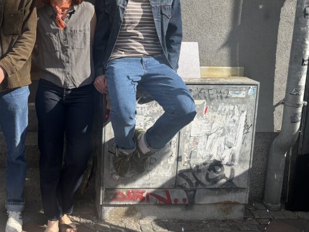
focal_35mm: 44
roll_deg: -1.6
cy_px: 63
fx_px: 393
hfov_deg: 41.0
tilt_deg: -9.7
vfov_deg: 32.4
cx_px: 59
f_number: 1.6
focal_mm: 5.96
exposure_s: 1/1845
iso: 50
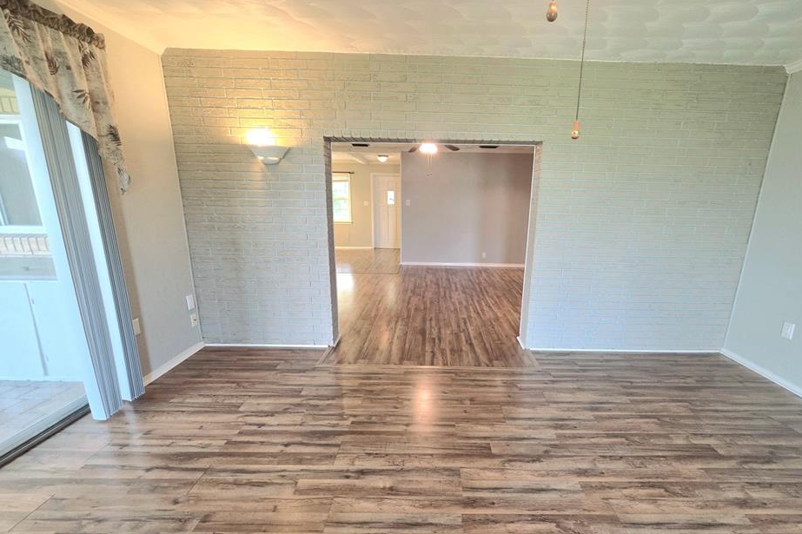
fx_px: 334
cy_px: 290
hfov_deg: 100.2
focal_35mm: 15
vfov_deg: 77.1
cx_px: 432
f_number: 1.9
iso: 200
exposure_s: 1/120
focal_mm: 2.2
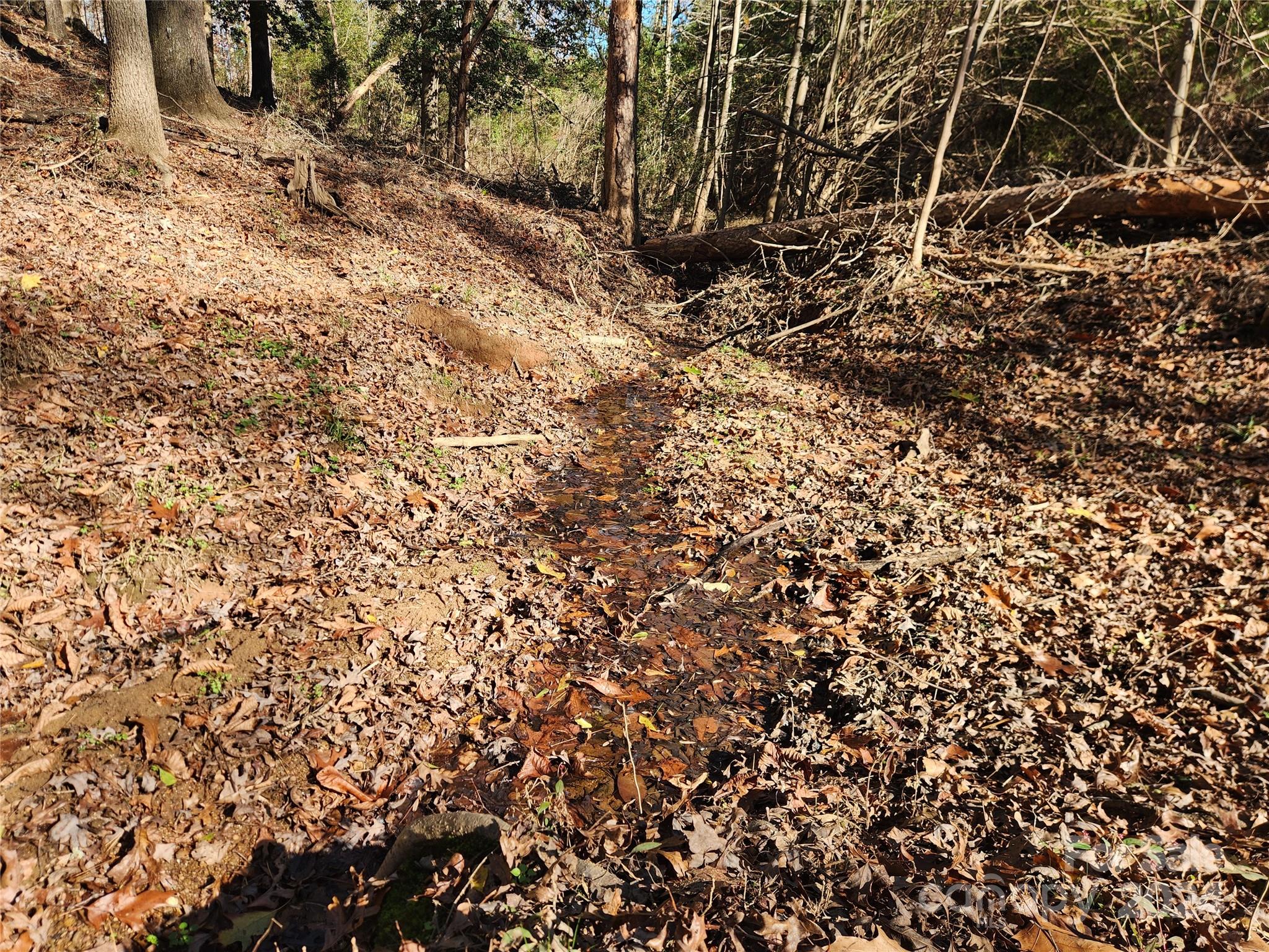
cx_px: 634
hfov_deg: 73.9
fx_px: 843
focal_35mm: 23
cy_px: 476
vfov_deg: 58.9
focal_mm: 5.4
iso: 20
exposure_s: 1/367
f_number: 1.8
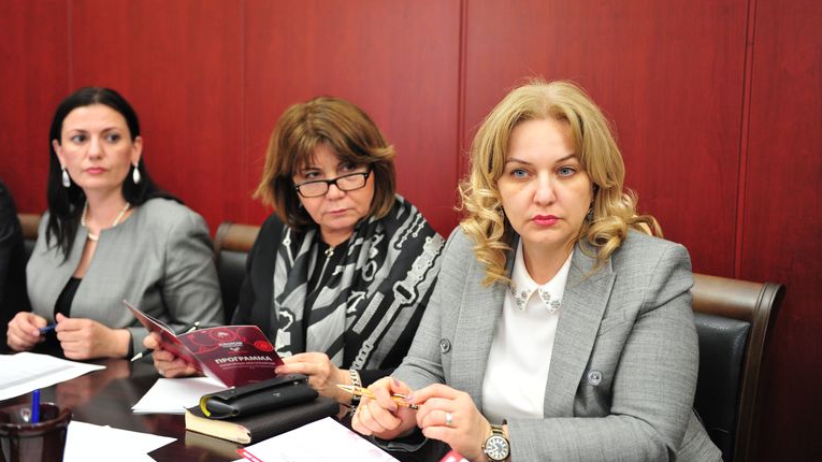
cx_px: 408
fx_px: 1002
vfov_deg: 26.0
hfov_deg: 44.6
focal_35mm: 46
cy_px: 218
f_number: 2.8
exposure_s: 1/80
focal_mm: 42
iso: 2500
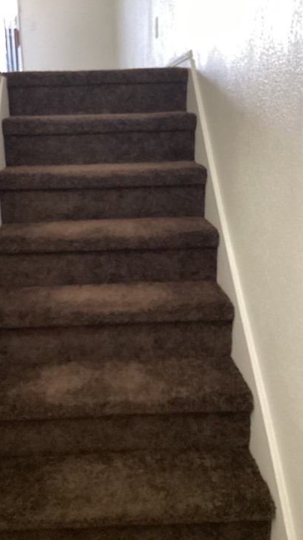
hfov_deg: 32.6
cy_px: 283
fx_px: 515
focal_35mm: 36
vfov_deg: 55.3
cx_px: 105
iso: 500
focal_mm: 3.3
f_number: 2.4
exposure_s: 1/30
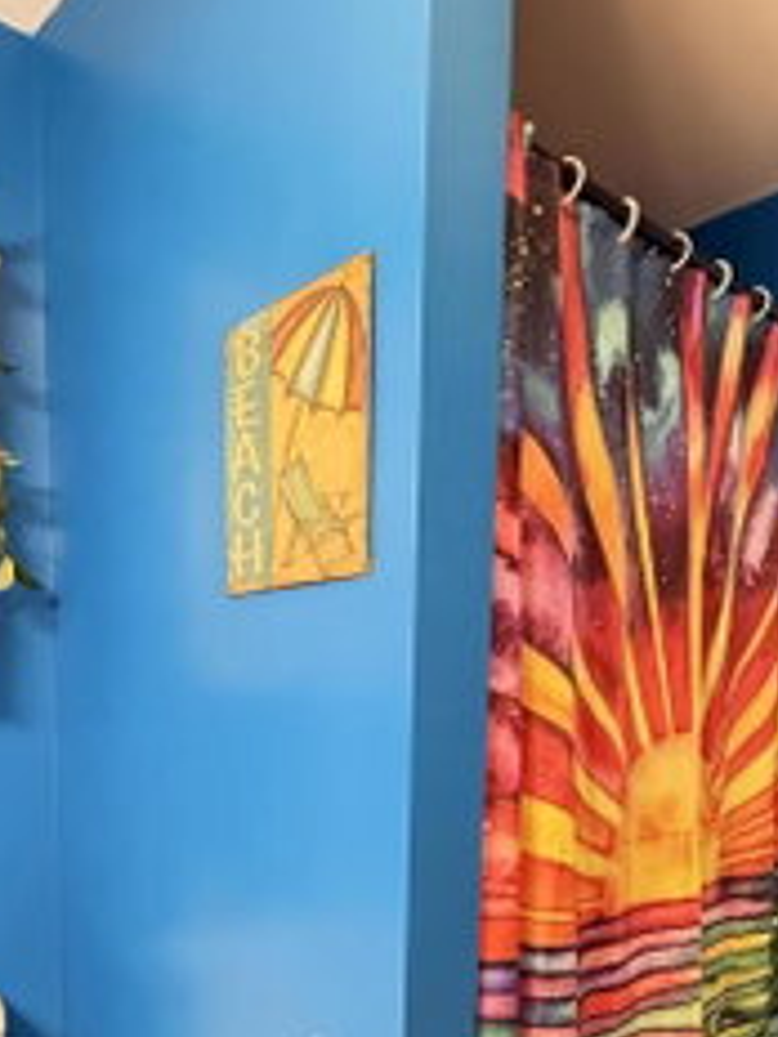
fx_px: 869
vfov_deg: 57.8
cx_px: 192
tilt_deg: -5.9
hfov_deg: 46.5
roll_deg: +0.1
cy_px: 805
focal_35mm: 29
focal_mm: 2.22
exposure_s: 1/30
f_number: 2.2
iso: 1600
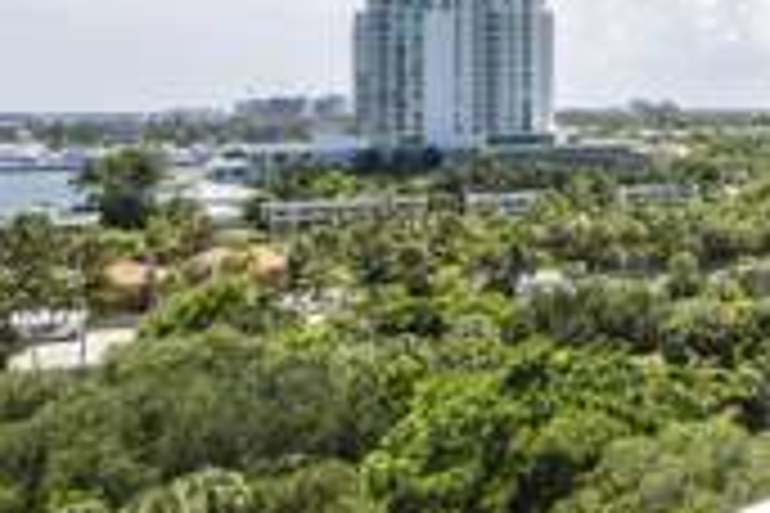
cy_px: 112
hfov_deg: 33.6
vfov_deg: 31.2
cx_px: 1004
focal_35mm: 42
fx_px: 898
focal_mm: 10
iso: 100
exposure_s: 1/500
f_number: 8
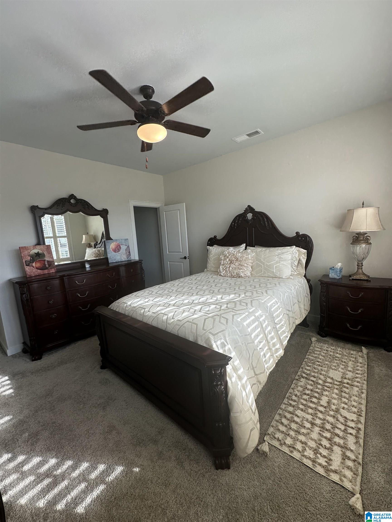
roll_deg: +2.8
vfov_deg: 102.1
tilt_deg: -6.6
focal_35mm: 14
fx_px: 211
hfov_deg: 85.7
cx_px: 196
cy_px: 261
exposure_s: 1/151
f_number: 2.2
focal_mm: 2.22
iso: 40
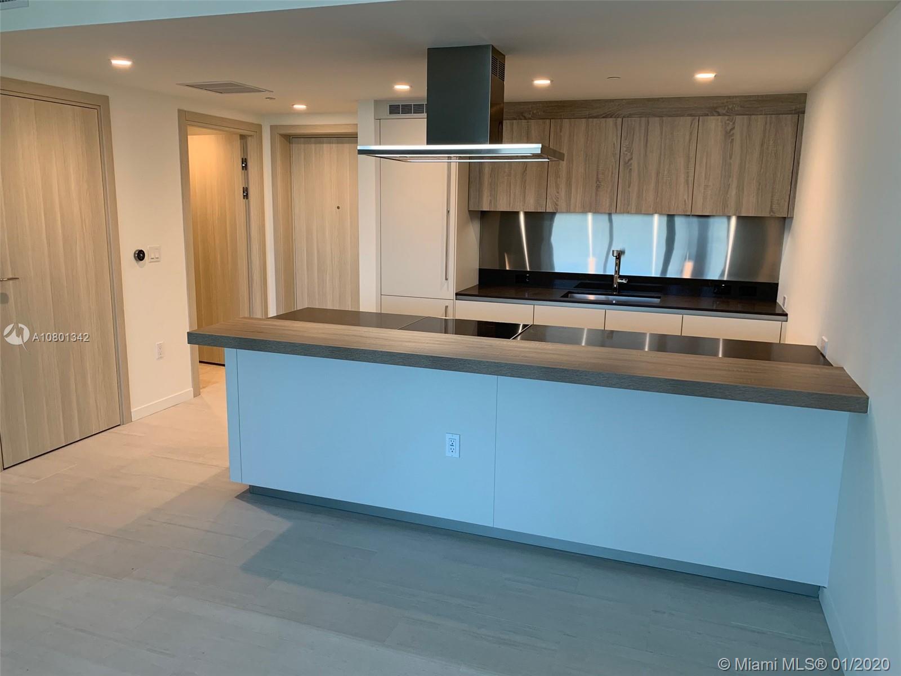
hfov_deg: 67.3
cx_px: 450
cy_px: 338
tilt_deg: -9.7
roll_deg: -0.5
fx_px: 677
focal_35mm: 26
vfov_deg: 53.1
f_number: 1.8
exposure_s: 1/120
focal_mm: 4.25
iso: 100
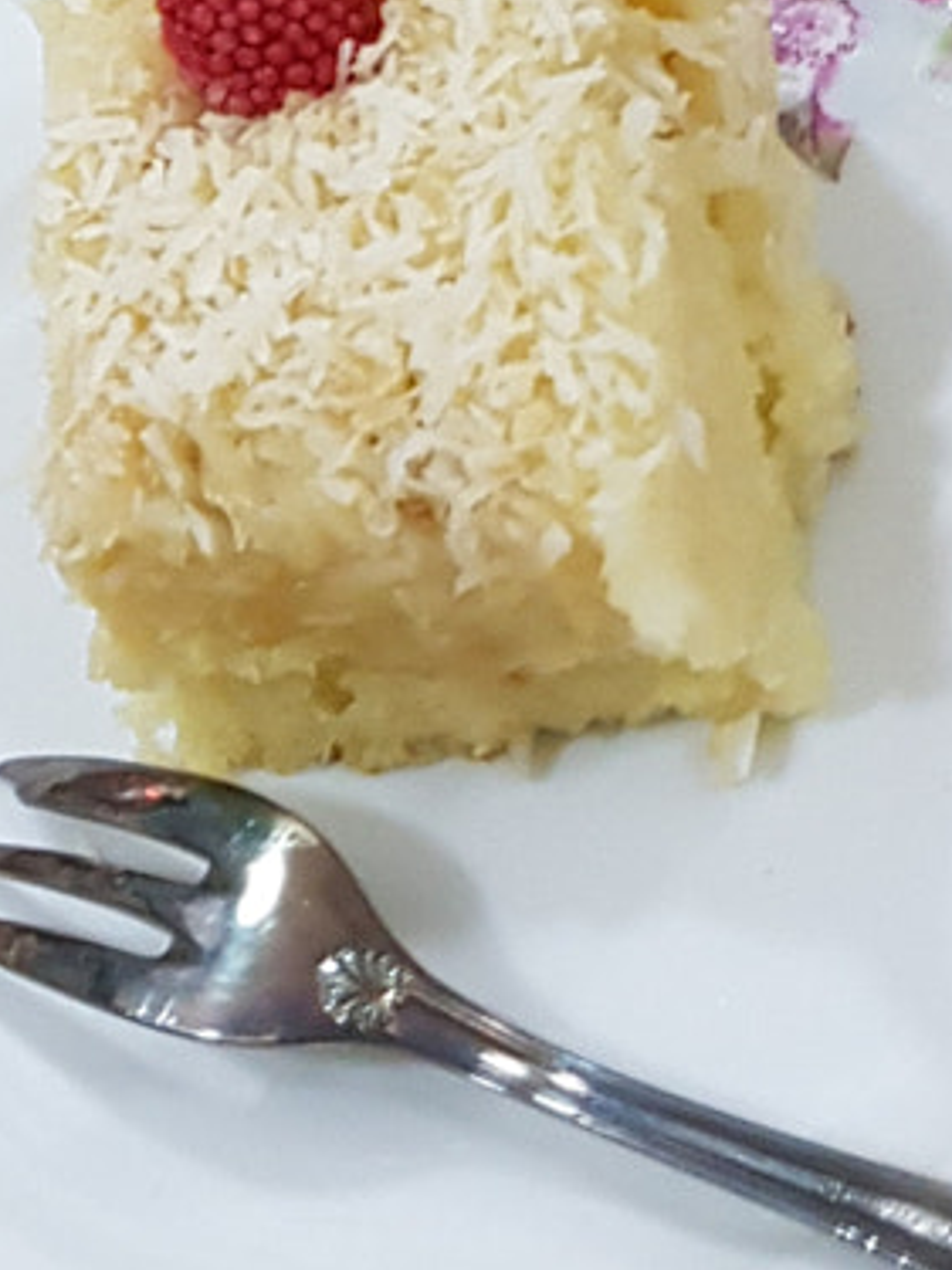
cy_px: -400
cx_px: -776
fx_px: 4073
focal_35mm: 111
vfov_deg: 16.7
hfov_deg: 12.2
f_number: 1.7
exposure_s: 1/40
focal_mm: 4.2
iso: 160
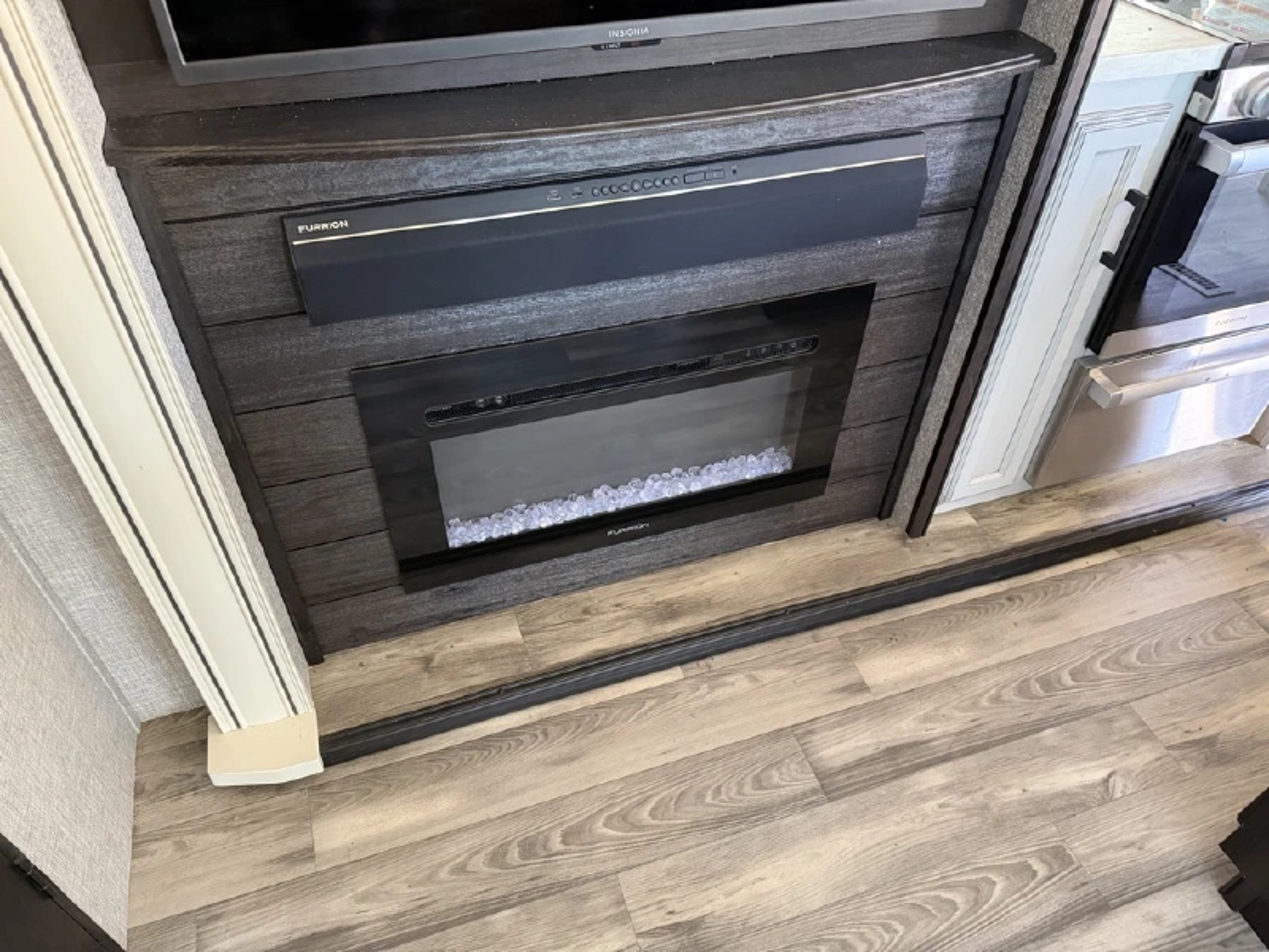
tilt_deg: -43.5
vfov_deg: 56.8
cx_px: 634
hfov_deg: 71.6
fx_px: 880
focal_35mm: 24
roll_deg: -2.3
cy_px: 476
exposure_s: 1/60
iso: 500
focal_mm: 6.76
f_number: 1.78
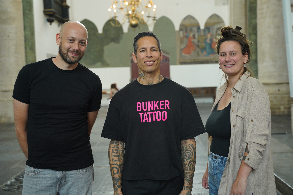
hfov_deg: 45.4
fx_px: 350
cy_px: 98
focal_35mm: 43
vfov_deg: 31.2
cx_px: 146
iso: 2000
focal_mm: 43
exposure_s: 1/125
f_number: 3.2
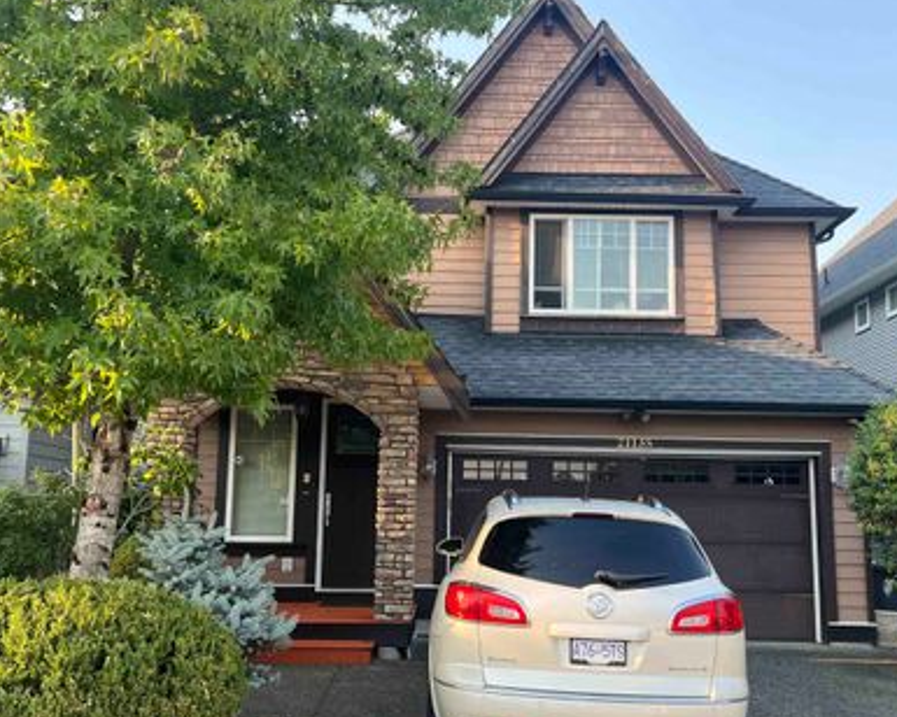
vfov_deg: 44.5
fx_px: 876
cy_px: 404
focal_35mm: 33
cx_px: 468
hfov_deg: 54.2
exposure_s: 1/404
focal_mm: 5.1
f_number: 1.6
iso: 50
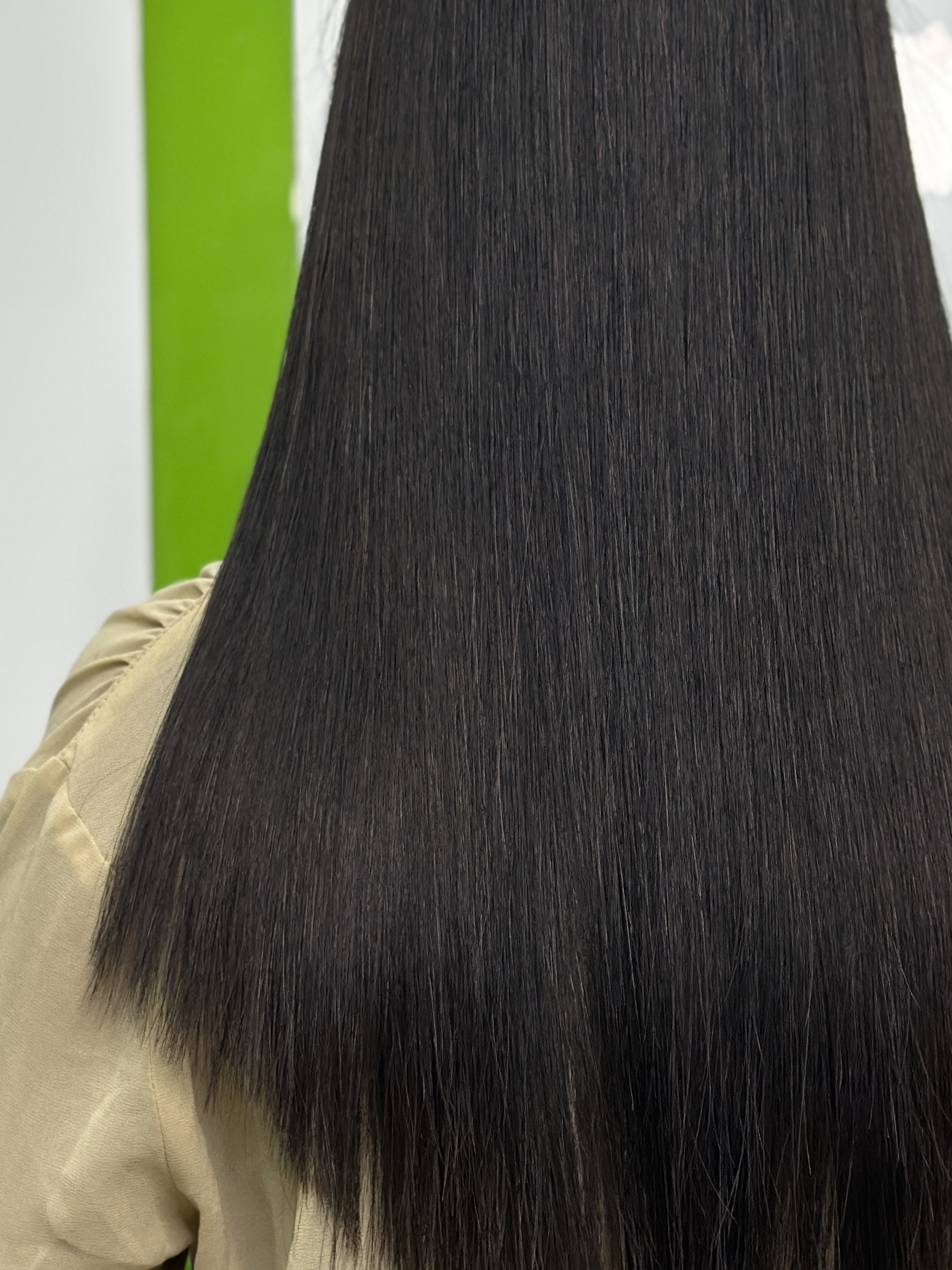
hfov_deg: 16.4
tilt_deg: +1.2
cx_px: 600
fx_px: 3300
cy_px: 767
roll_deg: +0.4
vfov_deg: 21.7
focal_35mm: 90
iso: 80
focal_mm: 6.86
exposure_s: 1/100
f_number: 1.78
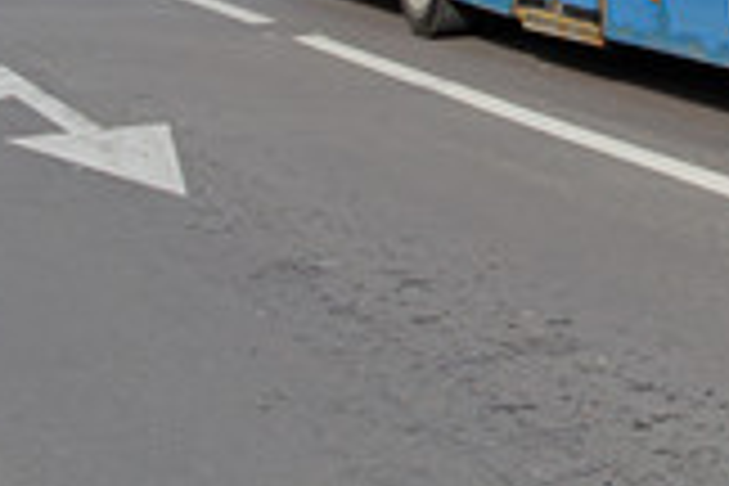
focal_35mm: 130
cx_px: 1084
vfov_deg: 9.8
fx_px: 2632
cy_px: -464
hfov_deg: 14.7
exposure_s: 1/800
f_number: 11
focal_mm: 22
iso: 800
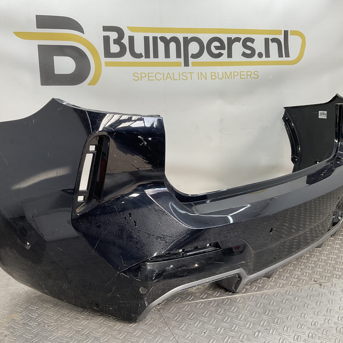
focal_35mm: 35
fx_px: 392
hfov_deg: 47.1
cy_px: 174
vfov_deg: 47.2
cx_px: 146
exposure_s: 1/120
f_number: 1.8
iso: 20
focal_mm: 3
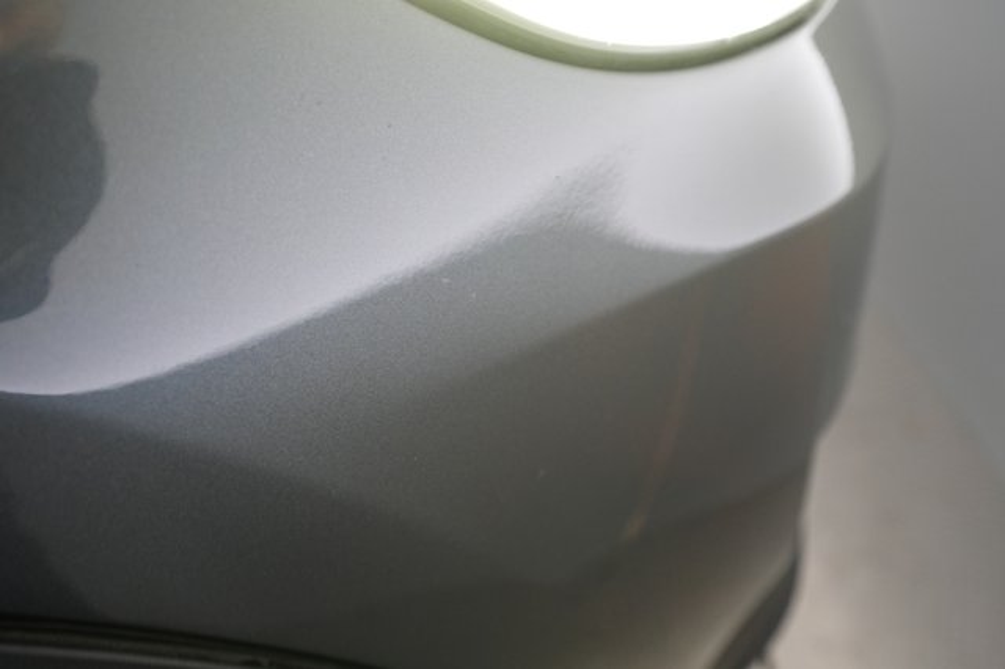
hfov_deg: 65.5
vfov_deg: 46.4
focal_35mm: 28
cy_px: 334
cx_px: 502
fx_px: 781
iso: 2500
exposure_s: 1/100
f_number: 4.5
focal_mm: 28
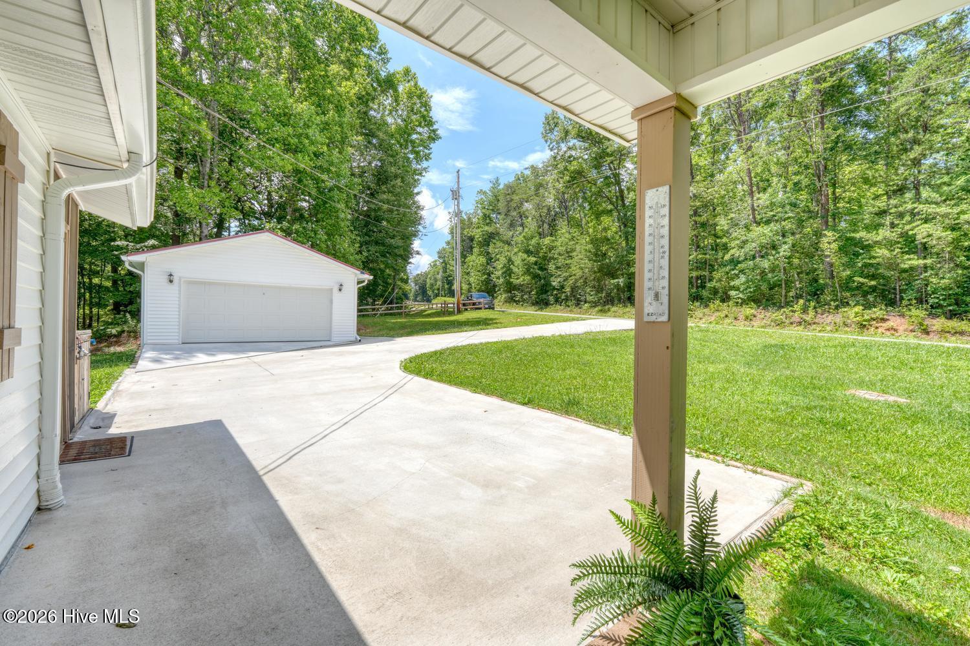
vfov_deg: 77.3
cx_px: 485
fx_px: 404
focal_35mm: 15
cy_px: 323
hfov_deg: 100.4
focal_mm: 10
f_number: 7.1
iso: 100
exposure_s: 1/25
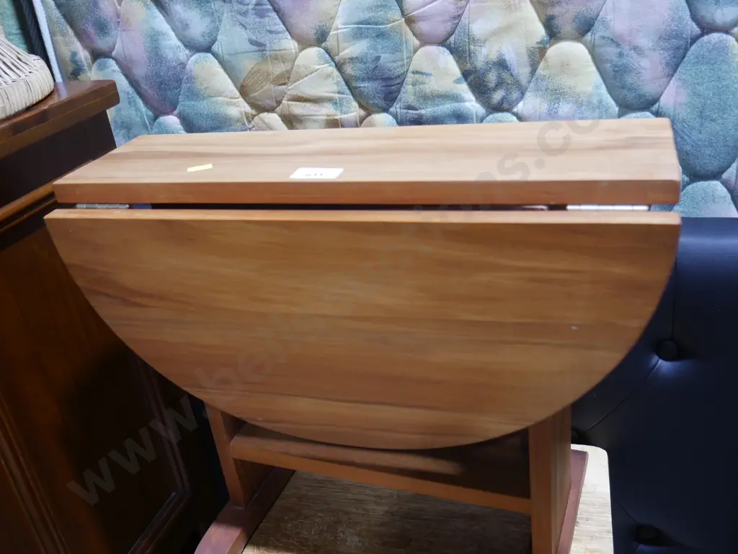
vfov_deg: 39.7
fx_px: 768
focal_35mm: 36
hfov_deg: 51.4
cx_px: 369
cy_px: 277
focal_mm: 18
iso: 500
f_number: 4
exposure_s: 1/60
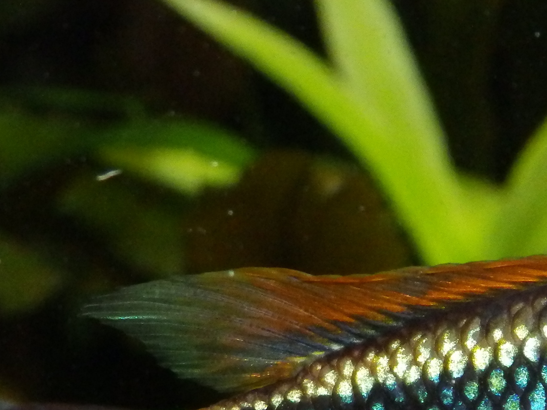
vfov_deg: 10.4
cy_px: 414
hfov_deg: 13.8
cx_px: 498
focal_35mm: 142
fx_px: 2244
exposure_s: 1/500
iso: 1250
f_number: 4.7
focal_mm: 12.2
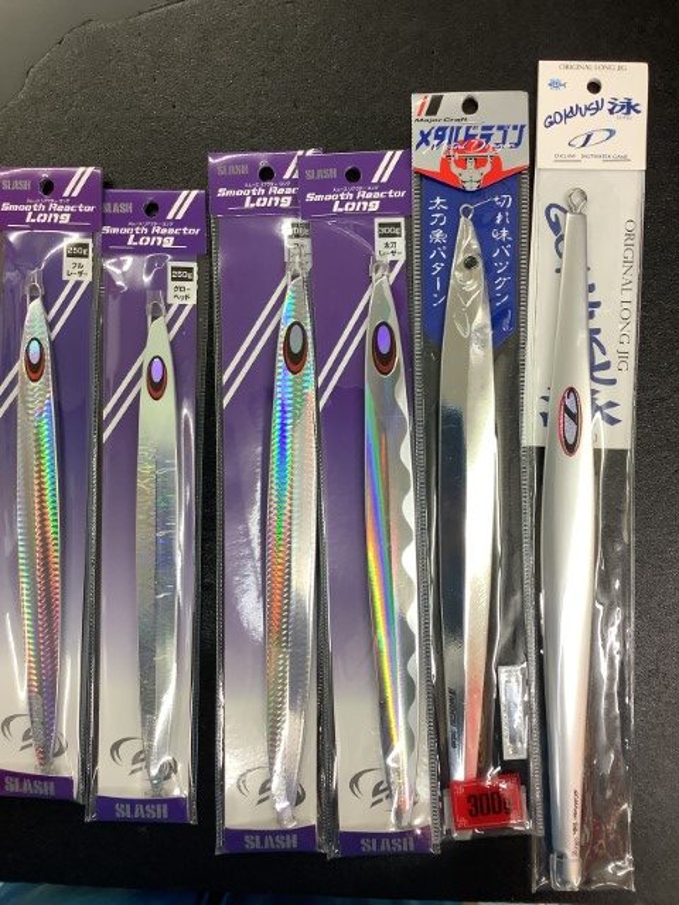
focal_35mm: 31
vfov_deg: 58.4
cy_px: 452
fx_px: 811
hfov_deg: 45.4
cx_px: 340
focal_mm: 3.3
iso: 100
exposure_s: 1/60
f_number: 2.4
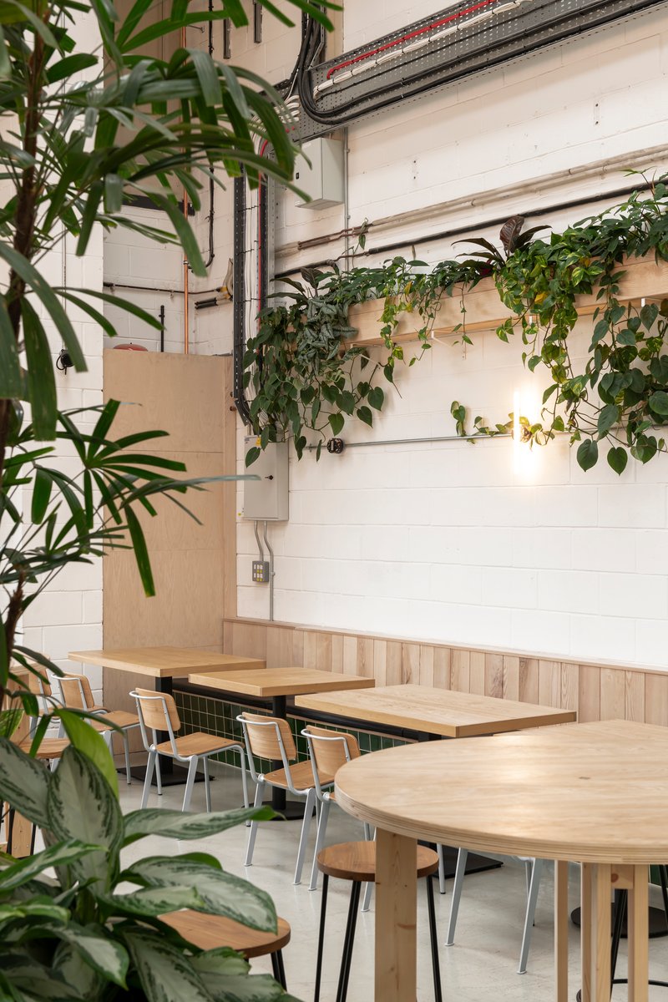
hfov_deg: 28.1
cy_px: 501
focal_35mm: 48
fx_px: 1336
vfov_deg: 41.1
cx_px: 334
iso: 200
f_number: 10
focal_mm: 48
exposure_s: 1/4
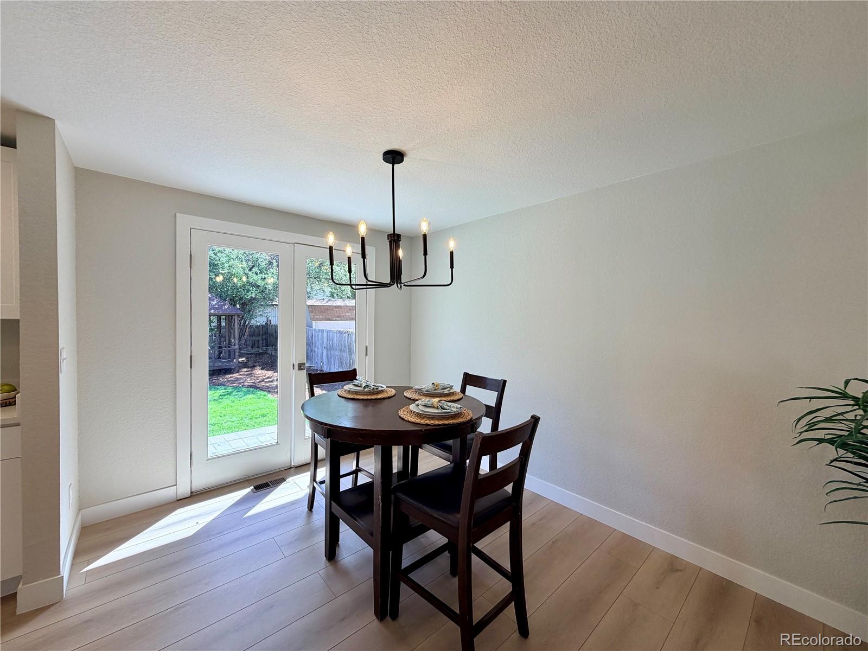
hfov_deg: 102.1
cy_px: 326
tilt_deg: -2.6
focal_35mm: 14
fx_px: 351
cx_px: 434
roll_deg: -0.8
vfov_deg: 85.7
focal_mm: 2.22
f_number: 2.2
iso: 50
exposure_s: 1/171
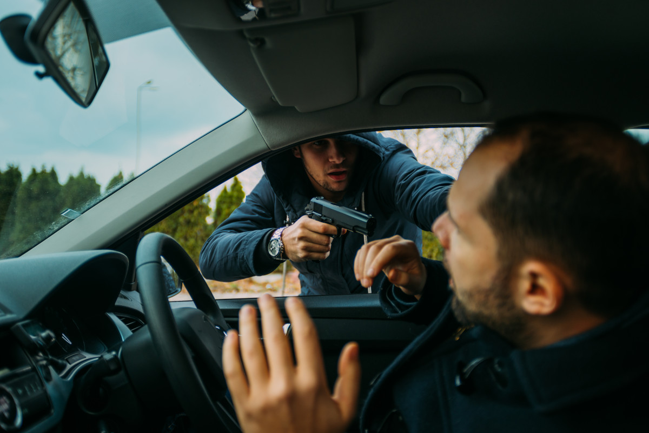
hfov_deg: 54.4
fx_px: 631
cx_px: 324
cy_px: 216
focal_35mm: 35
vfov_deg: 37.9
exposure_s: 1/60
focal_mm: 35
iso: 400
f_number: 2.8
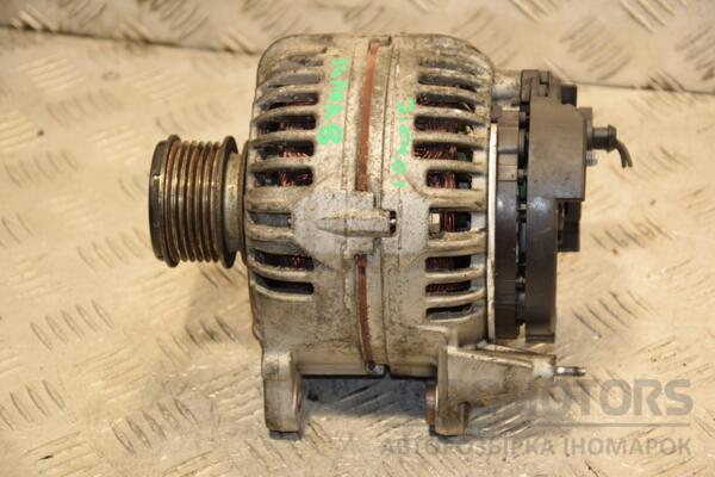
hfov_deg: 19.5
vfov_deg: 13.0
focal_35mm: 105
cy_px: 238
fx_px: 2085
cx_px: 358
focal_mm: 70
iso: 800
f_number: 5.3
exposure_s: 1/160
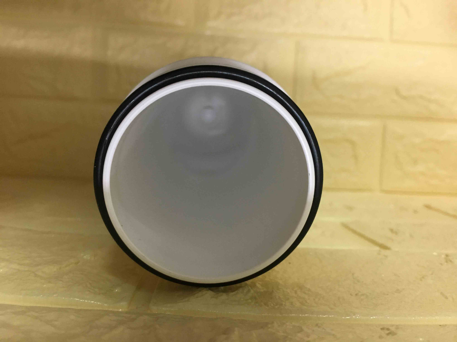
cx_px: 228
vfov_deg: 48.2
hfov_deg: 61.7
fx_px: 383
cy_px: 171
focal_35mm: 29
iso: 200
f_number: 2.2
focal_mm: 4.15
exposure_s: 1/33
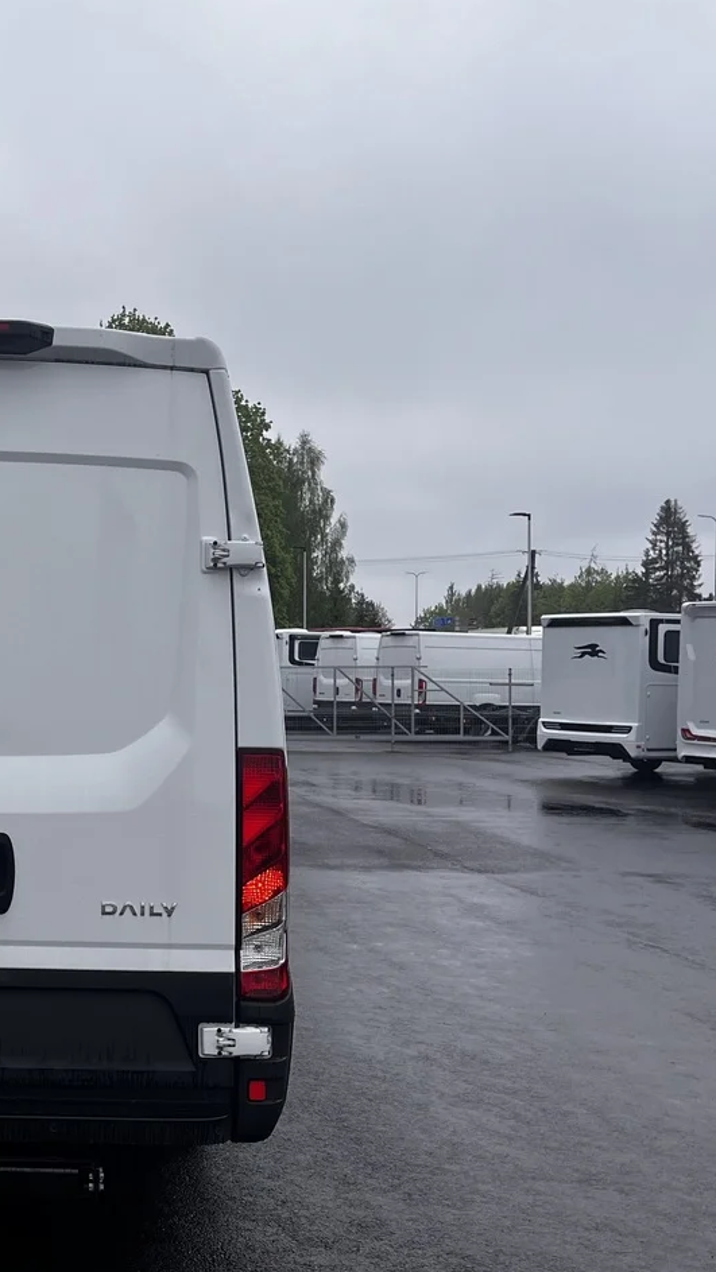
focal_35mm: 48
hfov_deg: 23.6
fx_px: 1620
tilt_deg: +0.2
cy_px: 687
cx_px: -35
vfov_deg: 42.9
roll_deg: -0.3
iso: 50
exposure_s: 1/1009
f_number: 1.6
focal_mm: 5.1
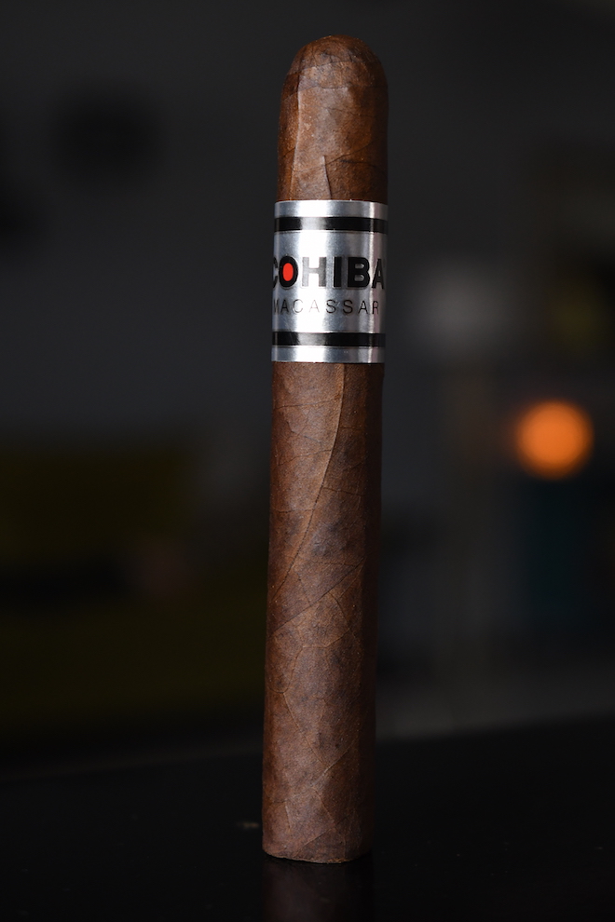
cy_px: 461
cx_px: 308
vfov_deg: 33.4
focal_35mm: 60
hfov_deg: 22.6
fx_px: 1537
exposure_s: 1/100
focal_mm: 40
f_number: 4
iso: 1000
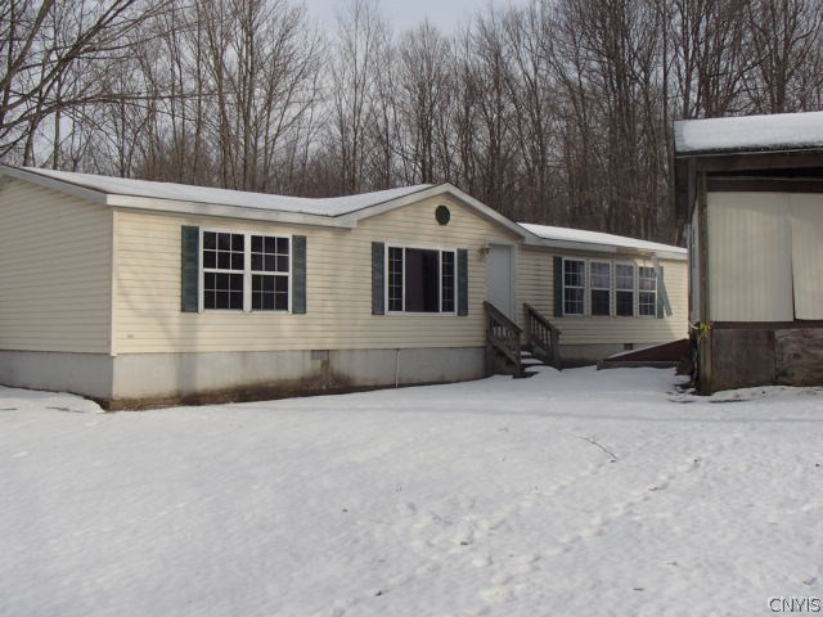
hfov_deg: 49.0
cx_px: 412
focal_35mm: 38
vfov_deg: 37.7
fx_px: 903
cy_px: 308
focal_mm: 6.83
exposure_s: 1/100
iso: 100
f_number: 13
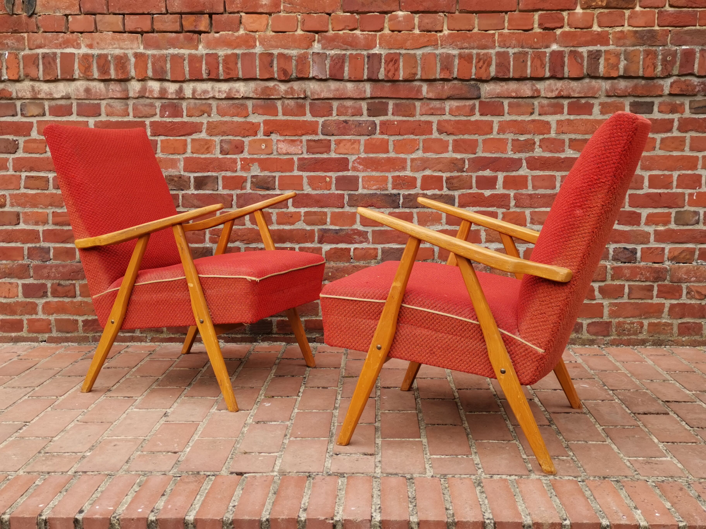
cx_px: 353
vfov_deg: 35.1
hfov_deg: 45.8
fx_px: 836
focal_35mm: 41
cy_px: 264
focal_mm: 5.58
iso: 50
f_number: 1.8
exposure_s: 1/524
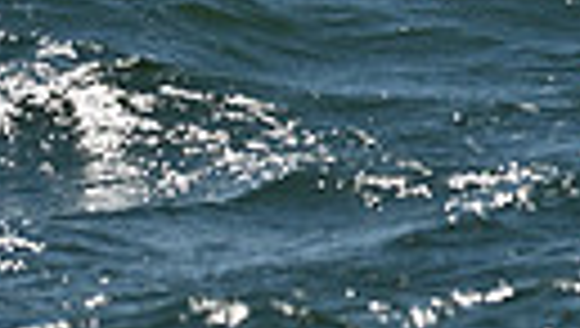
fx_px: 5652
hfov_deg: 5.8
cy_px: -944
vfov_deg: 3.2
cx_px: 834
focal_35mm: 367
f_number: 7.1
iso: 320
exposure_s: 1/4000
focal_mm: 78
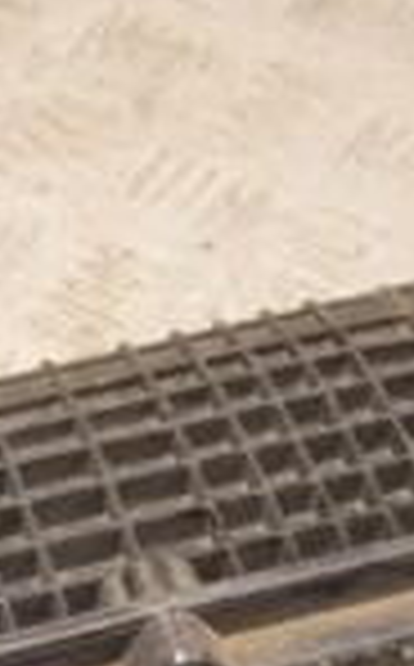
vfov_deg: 13.2
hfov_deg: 8.4
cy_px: 747
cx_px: 374
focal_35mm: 155
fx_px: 2810
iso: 800
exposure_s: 1/125
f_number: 5
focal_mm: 25
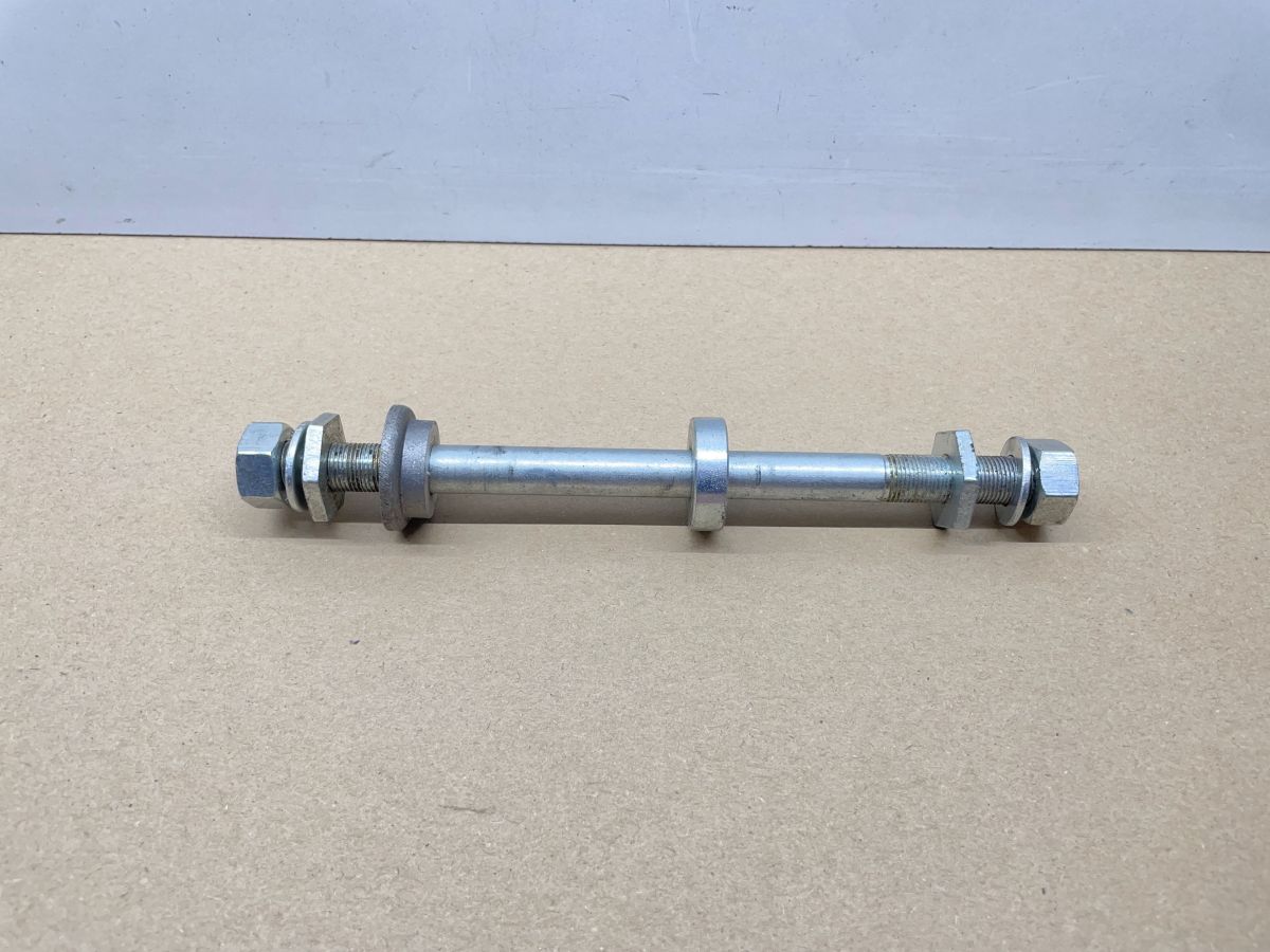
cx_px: 635
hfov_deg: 67.3
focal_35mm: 26
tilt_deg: -52.0
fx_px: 954
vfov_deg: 53.1
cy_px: 476
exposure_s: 1/100
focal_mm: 4.2
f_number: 1.6
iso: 64
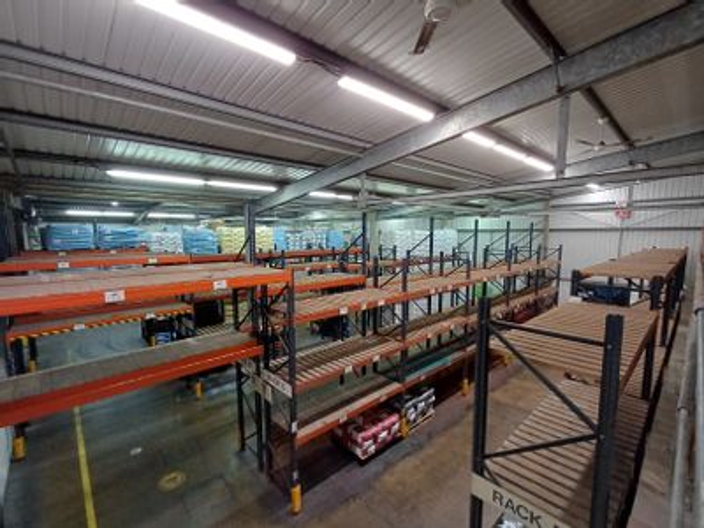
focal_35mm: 16
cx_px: 352
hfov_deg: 94.5
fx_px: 325
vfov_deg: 78.1
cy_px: 264
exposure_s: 1/25
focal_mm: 1.64
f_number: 2.2
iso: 160
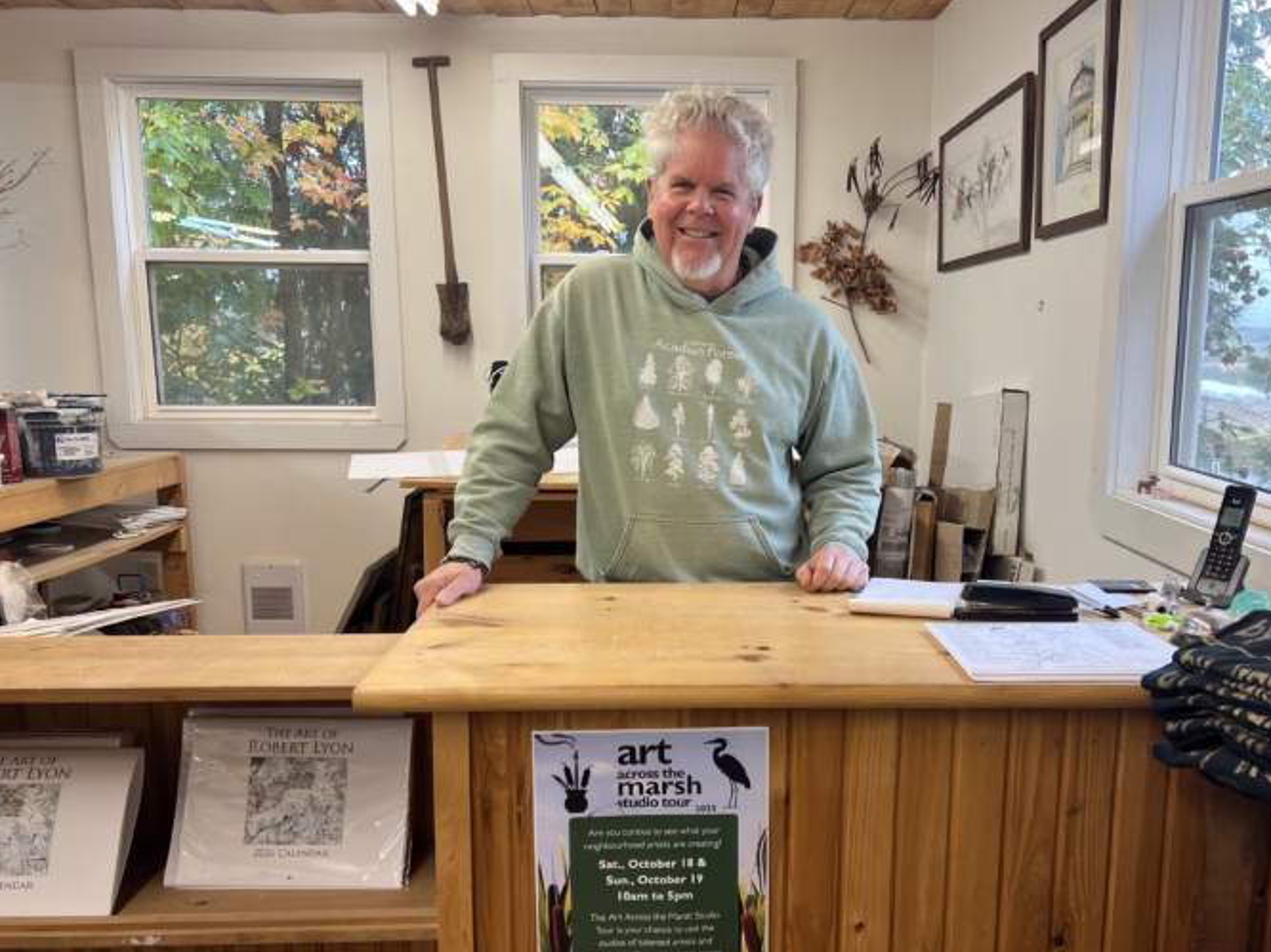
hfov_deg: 59.8
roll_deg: -1.0
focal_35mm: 30
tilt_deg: -10.5
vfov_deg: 46.7
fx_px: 1101
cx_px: 718
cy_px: 513
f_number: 1.5
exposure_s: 1/61
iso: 40
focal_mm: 5.7
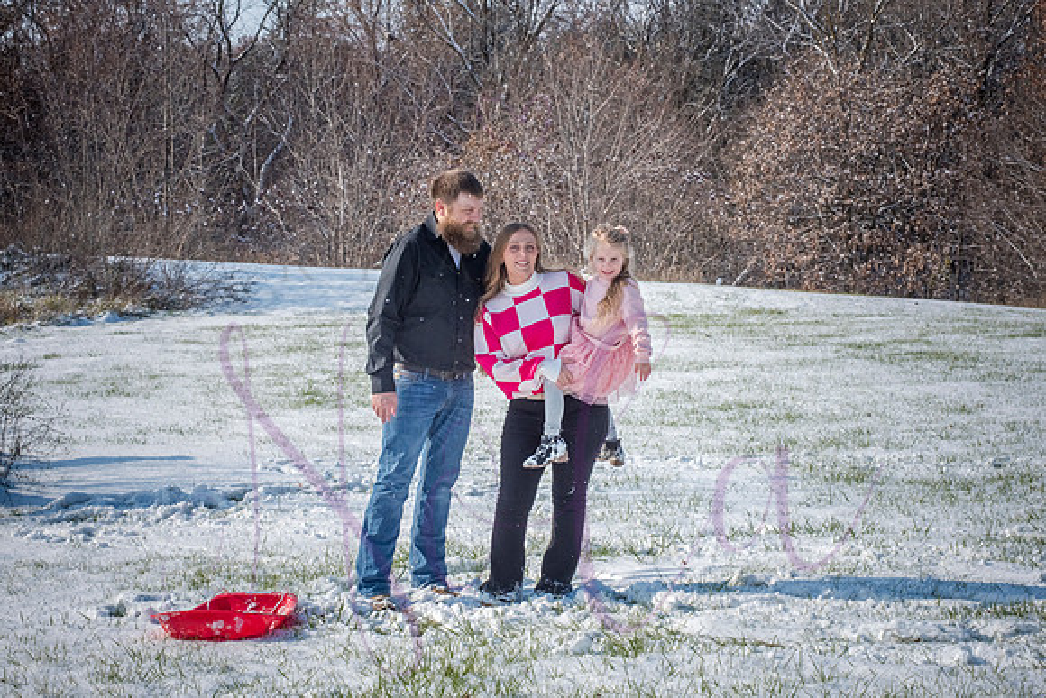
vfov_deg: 17.1
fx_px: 2325
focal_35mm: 80
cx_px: 523
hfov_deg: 25.4
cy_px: 349
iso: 640
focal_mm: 80
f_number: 16
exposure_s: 1/1000
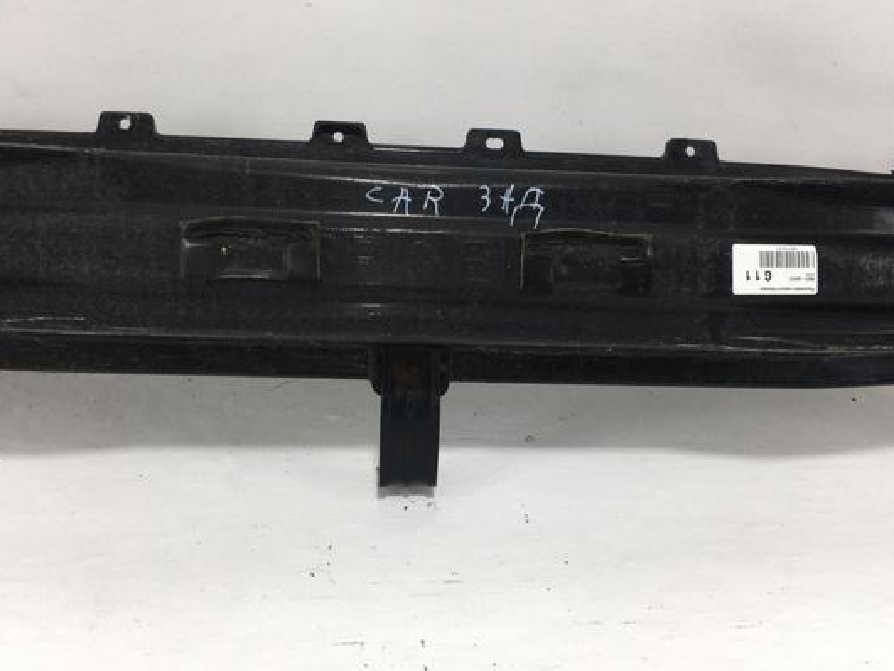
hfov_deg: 52.6
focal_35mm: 35
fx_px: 904
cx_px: 447
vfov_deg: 40.7
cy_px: 322
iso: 25
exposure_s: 1/348
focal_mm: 4.15
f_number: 2.2
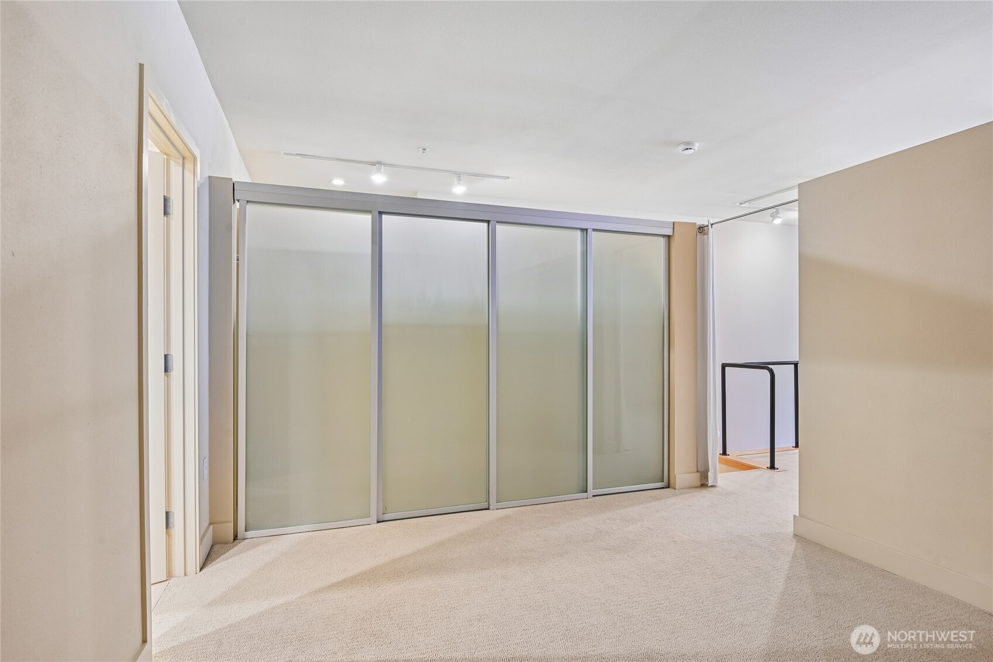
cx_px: 496
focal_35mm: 19
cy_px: 331
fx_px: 524
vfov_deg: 64.5
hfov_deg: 86.9
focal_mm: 19
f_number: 8
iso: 400
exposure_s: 1/3.33
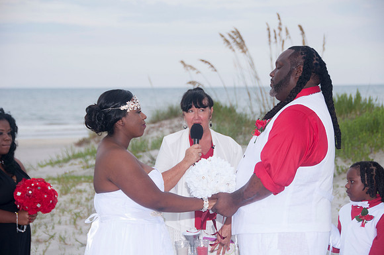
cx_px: 192
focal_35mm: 112
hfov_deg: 18.2
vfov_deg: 12.1
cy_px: 128
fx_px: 1198
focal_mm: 75
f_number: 5.6
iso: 200
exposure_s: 1/125
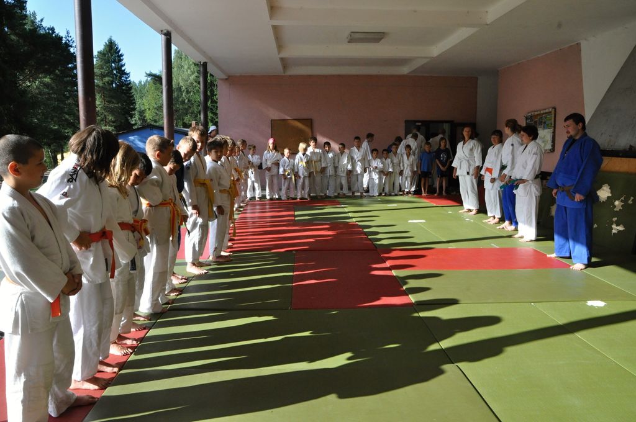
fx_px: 450
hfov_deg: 70.5
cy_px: 211
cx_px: 318
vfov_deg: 50.3
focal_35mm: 26
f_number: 16
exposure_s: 1/250
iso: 1250
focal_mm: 17
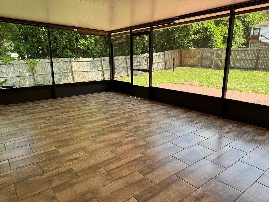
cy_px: 101
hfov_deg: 71.6
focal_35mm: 24
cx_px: 134
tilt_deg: -12.6
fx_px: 187
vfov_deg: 56.8
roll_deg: +0.5
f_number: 1.78
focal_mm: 6.76
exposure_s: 1/544
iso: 80
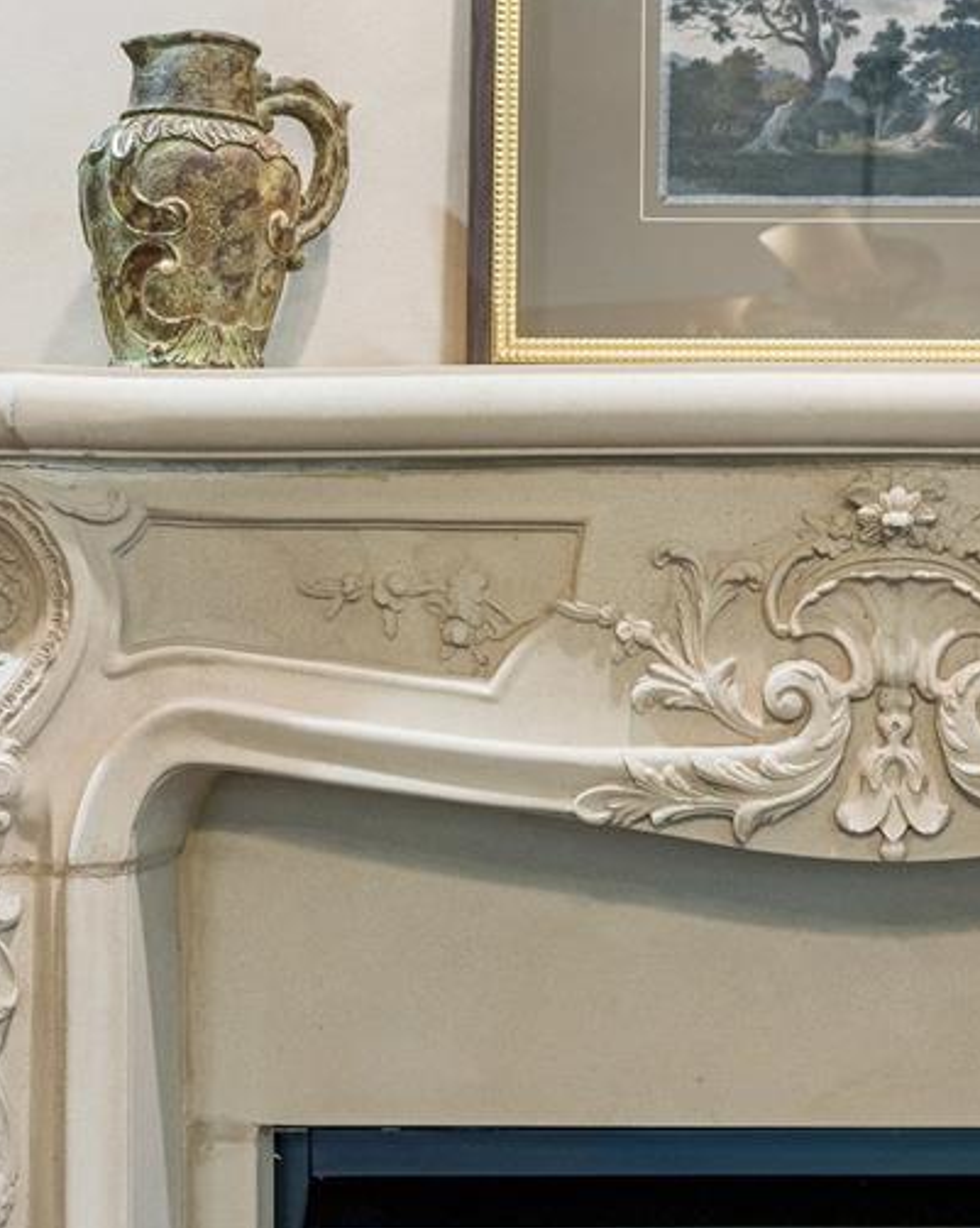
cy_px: 670
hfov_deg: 22.2
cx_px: 888
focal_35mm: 67
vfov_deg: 28.3
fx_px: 2431
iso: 800
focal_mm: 35
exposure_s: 1/20
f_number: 3.5
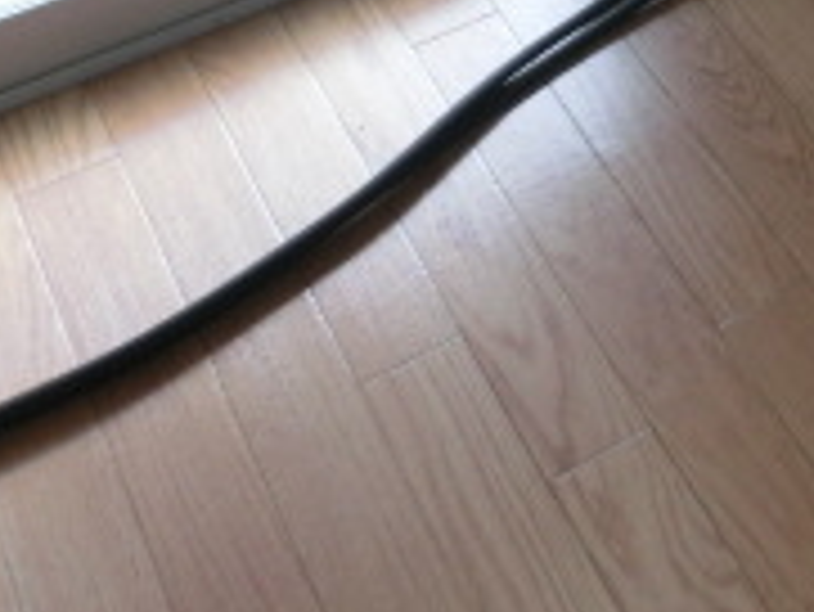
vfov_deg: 15.9
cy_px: -324
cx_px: 1201
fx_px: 2000
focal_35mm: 85
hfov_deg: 20.0
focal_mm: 4.24
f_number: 3
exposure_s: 1/320
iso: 80
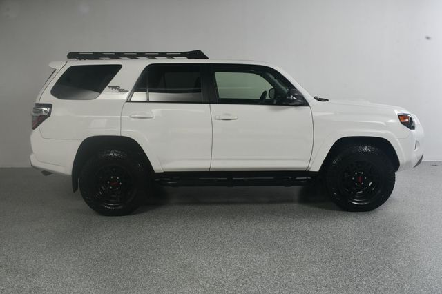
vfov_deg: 38.8
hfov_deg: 55.8
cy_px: 147
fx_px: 417
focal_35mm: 34
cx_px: 221
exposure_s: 1/160
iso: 100
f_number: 14
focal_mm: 23
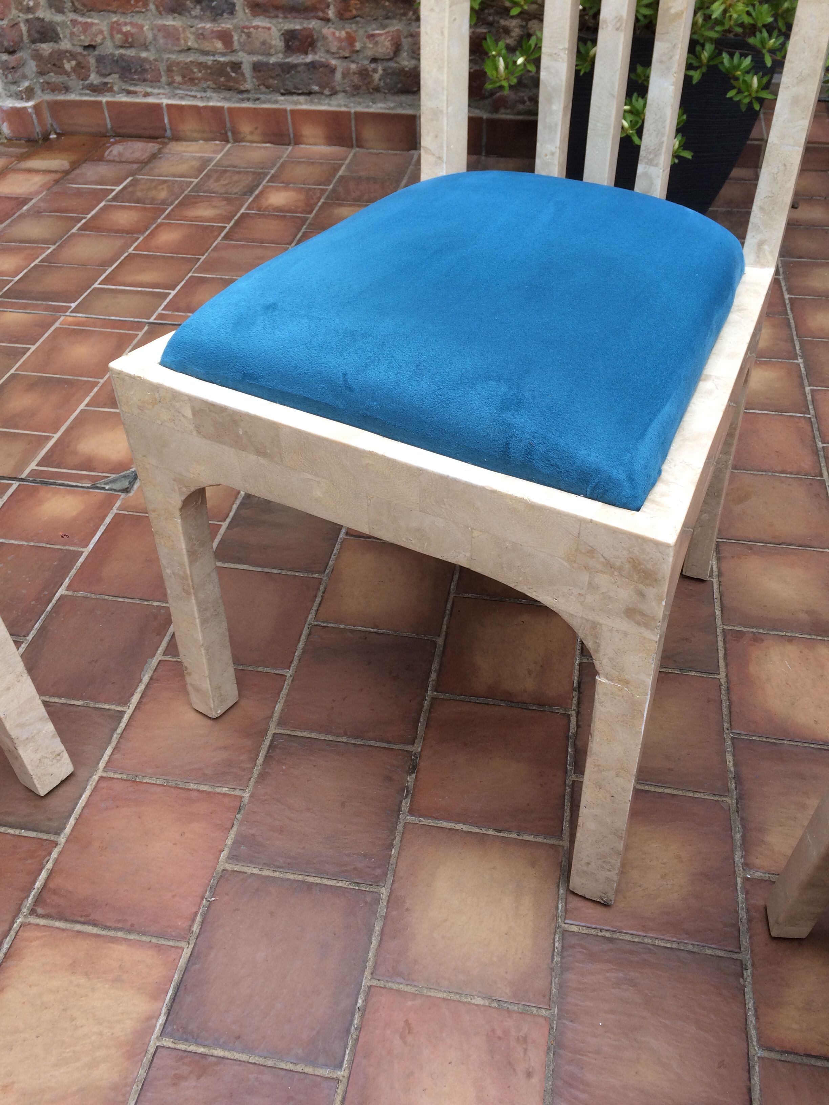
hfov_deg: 48.2
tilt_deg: -44.7
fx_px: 926
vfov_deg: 61.7
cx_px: 414
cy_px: 552
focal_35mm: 29
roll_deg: +1.0
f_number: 2.2
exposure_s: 1/117
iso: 32
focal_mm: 4.15
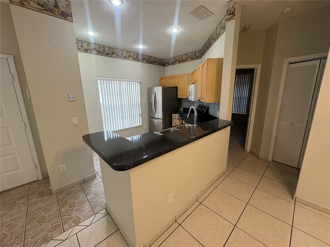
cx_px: 165
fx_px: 133
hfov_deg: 102.1
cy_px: 124
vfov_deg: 85.7
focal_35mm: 14
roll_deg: +1.2
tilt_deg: -12.4
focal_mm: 2.22
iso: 250
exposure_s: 1/120
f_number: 2.2
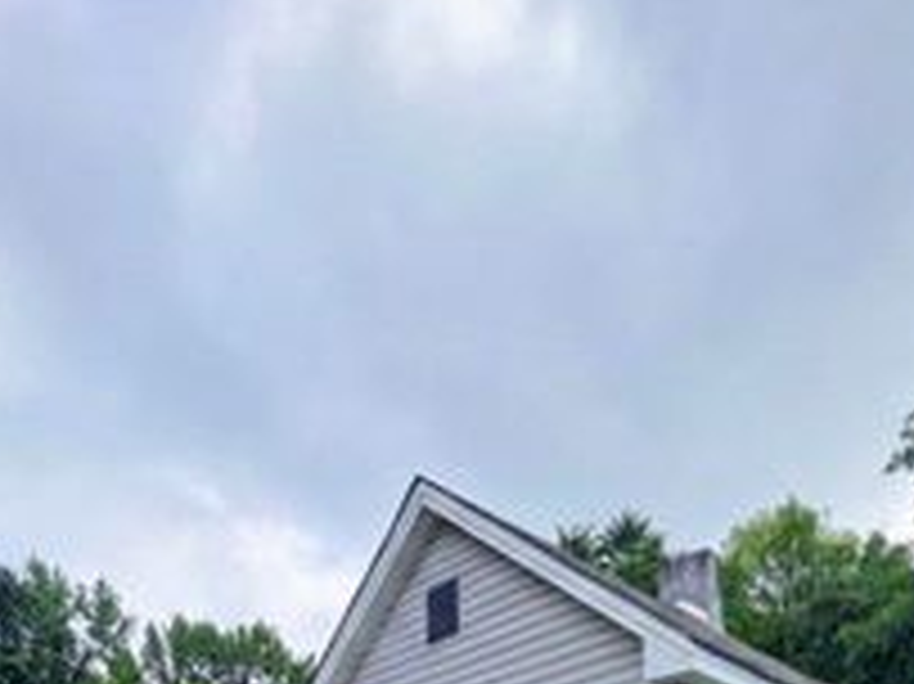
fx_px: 844
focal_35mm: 32
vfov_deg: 39.7
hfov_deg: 56.8
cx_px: 450
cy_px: 659
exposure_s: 1/1941
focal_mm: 2.2
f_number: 1.9
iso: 40
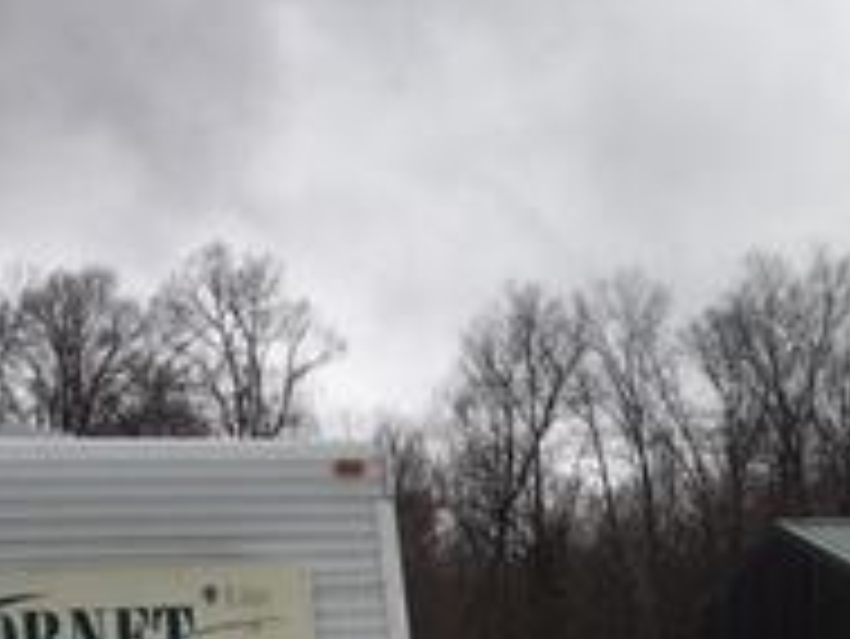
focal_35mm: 98
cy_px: 639
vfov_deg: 14.9
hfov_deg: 18.6
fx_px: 2408
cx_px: 1106
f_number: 2.2
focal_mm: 4.15
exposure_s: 1/298
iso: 25
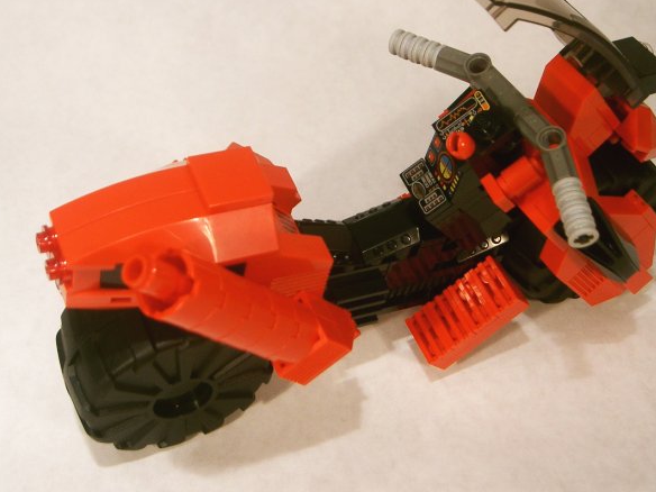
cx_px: 352
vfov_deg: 27.5
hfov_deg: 36.2
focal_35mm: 53
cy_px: 213
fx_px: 1004
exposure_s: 1/125
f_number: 3
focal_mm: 9.2
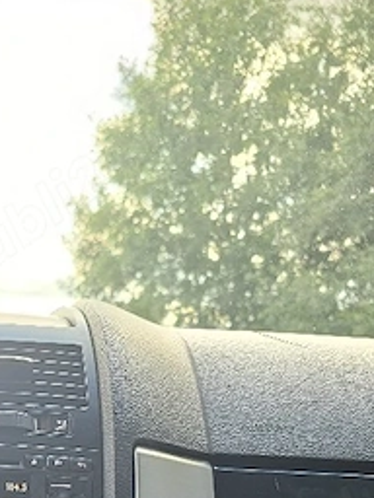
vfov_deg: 25.2
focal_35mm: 72
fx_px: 1037
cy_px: 543
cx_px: -154
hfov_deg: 18.5
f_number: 1.7
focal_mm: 6.3
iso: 40
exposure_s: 1/101
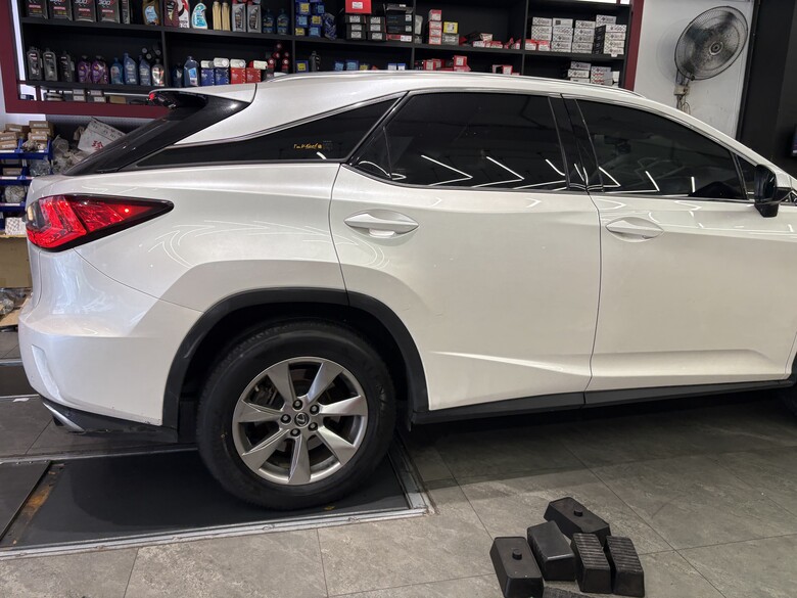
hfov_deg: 67.3
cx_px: 398
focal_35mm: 26
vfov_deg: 53.1
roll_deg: -0.1
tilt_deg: -12.3
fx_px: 599
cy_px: 299
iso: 50
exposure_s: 1/120
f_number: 1.6
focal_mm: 5.96
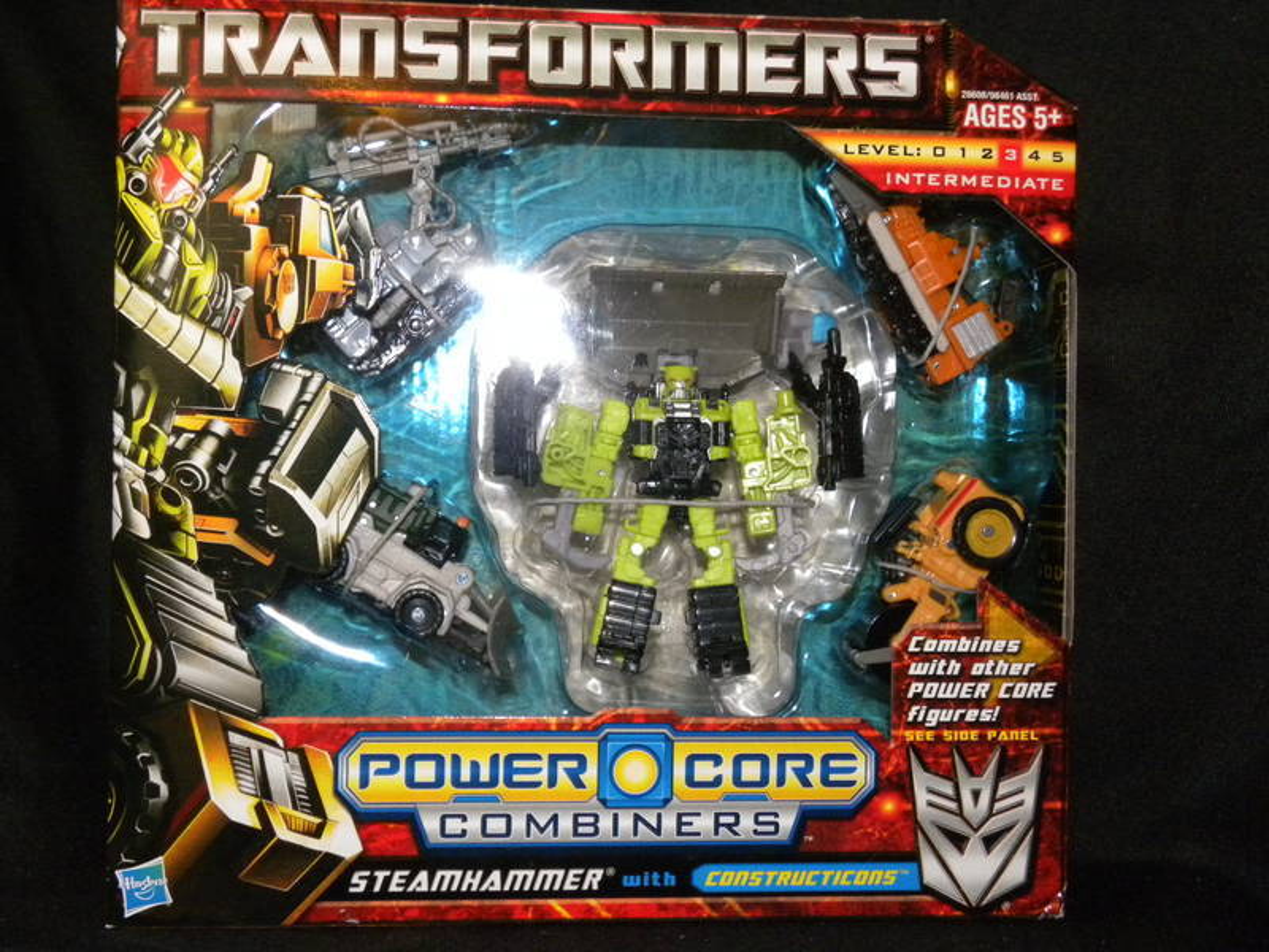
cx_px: 634
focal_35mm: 46
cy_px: 476
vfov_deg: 31.5
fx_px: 1686
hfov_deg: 41.2
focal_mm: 8.2
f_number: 3.2
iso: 400
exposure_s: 1/30
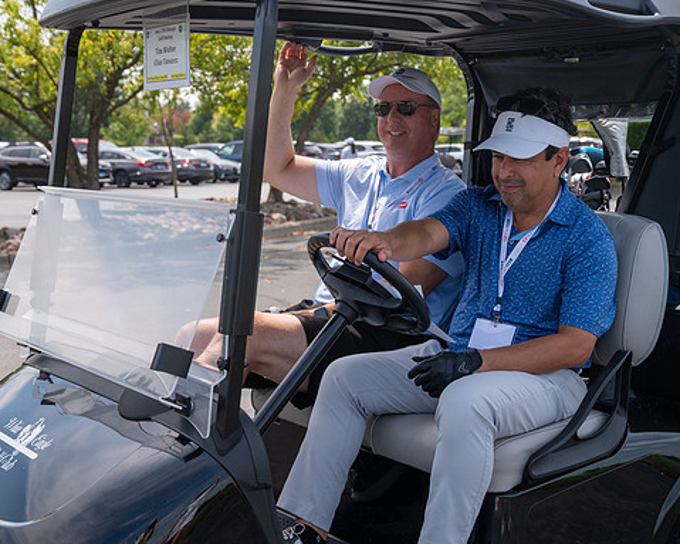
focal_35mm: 50
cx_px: 309
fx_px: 1006
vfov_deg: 30.2
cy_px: 271
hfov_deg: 37.3
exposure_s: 1/1250
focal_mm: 44
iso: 250
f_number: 5
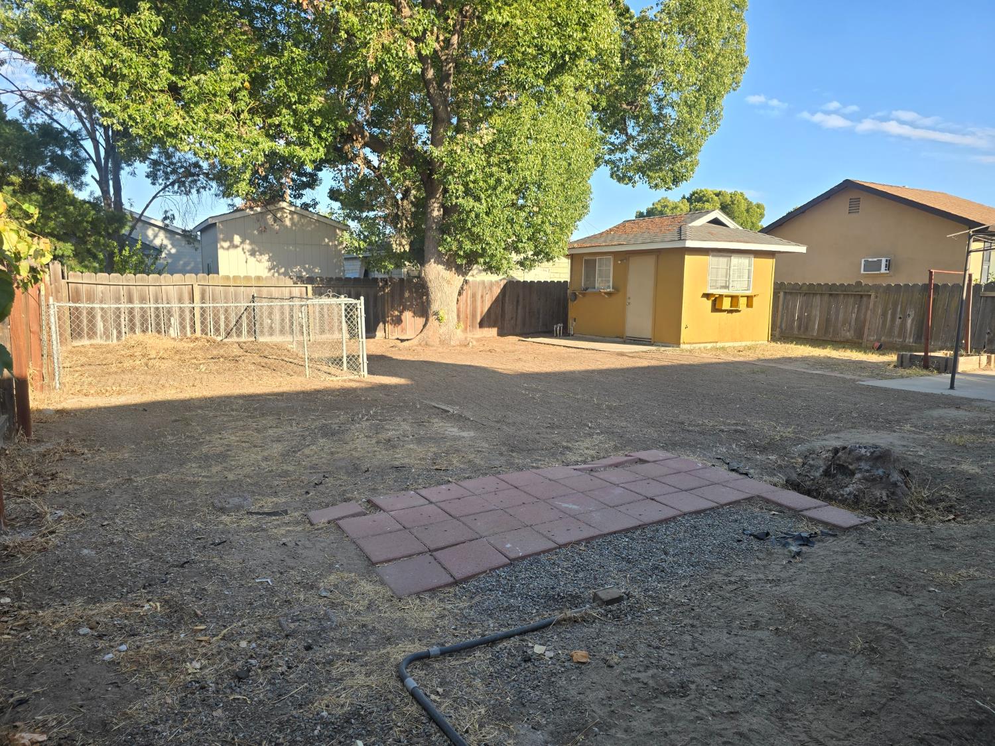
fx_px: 661
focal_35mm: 23
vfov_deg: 58.9
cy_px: 373
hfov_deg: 73.9
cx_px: 498
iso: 12
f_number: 1.7
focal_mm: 6.3
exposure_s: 1/263
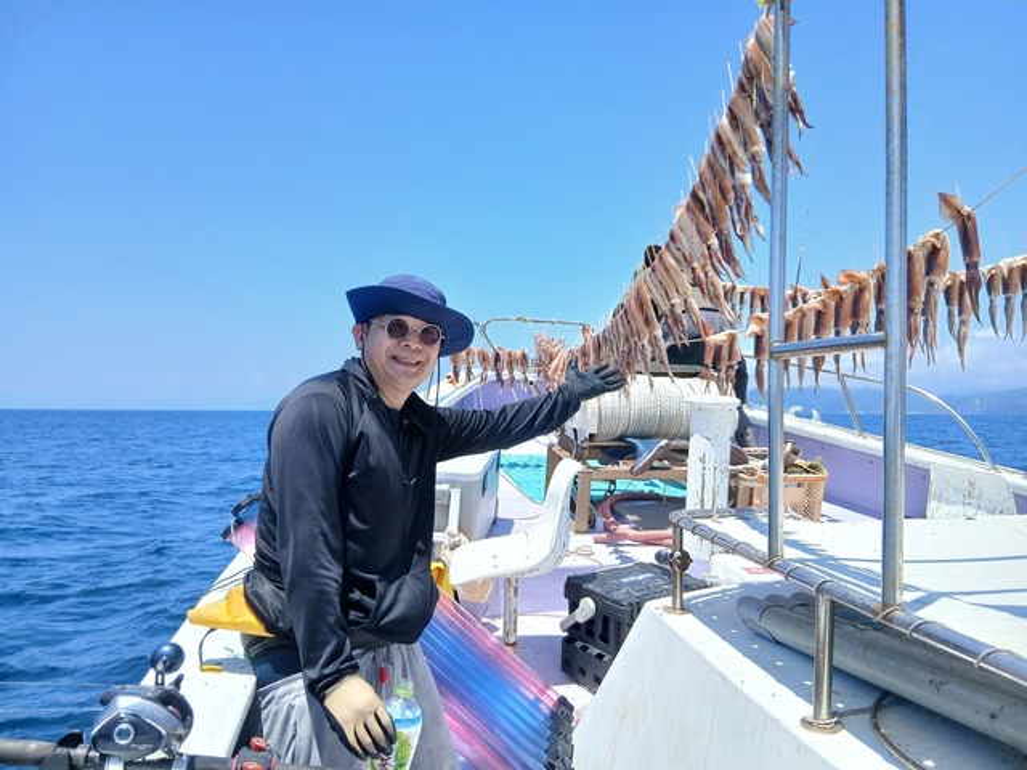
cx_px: 514
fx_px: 771
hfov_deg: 67.3
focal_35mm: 26
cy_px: 385
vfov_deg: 53.1
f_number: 1.8
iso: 20
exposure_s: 1/288
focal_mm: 3.86
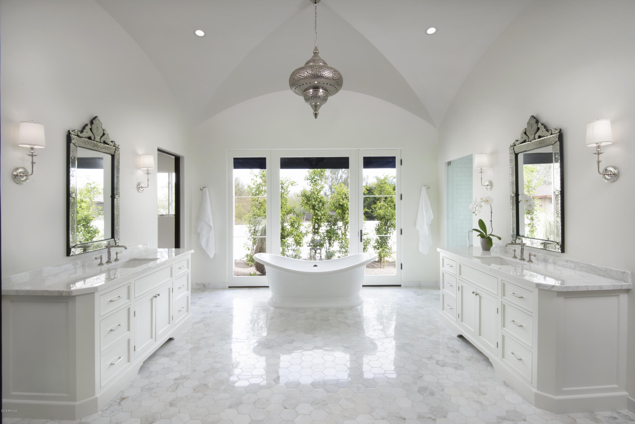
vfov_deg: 73.8
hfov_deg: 96.7
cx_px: 318
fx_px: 282
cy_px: 212
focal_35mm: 16
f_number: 22
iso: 100
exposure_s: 3
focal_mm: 16
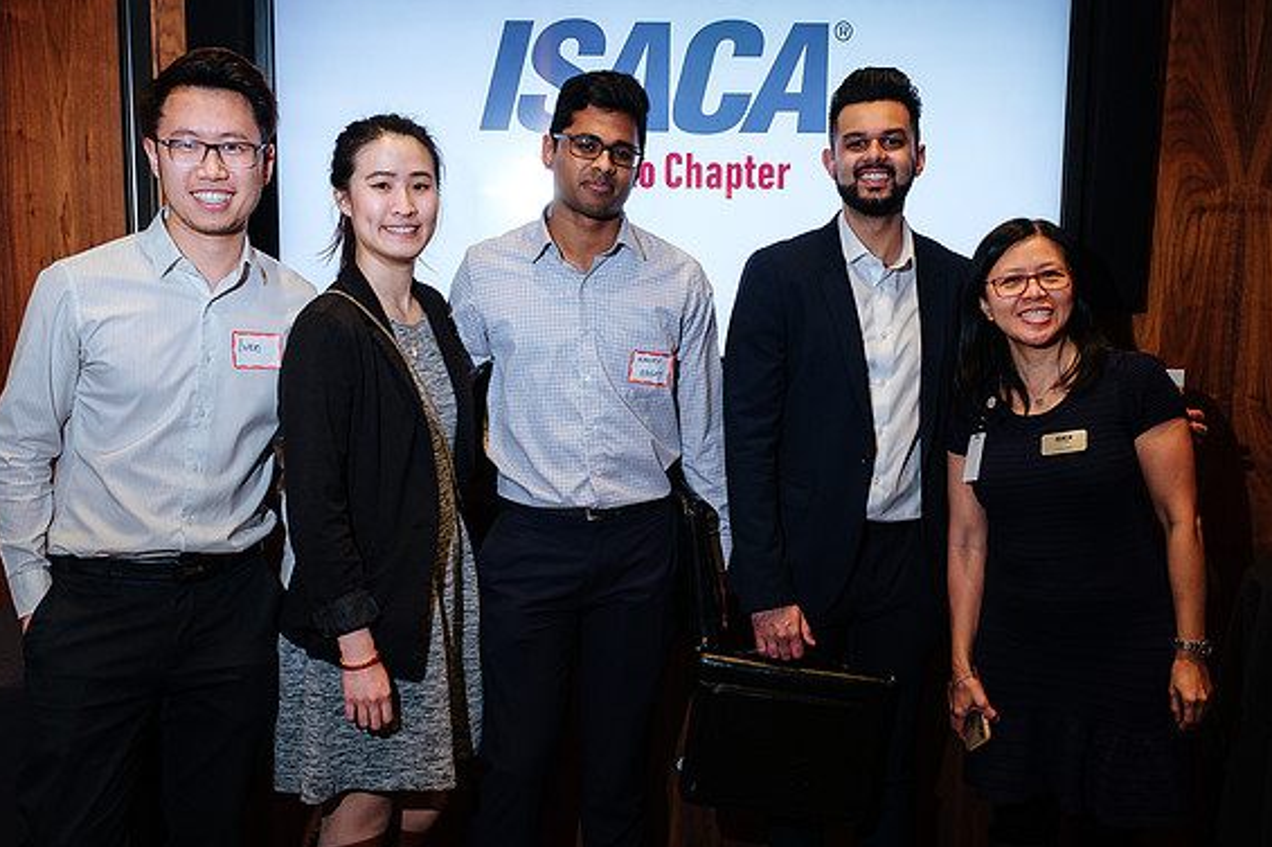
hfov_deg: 51.9
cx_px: 633
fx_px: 1307
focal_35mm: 37
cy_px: 473
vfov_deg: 35.9
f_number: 4
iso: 640
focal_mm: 21.3
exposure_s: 1/125
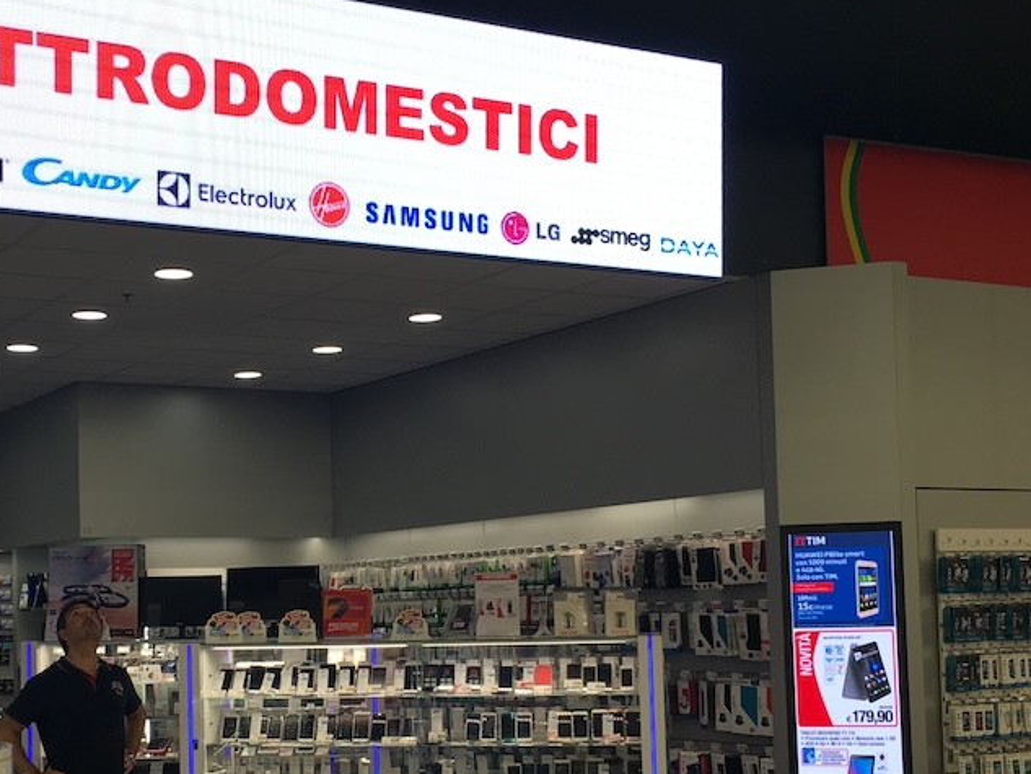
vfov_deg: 26.3
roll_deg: +1.3
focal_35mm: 55
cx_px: 344
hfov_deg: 34.6
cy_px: 561
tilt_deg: +4.2
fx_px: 1638
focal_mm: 4.15
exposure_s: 1/100
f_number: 2.2
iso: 25
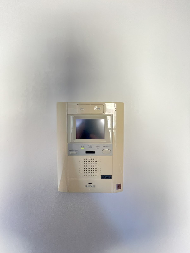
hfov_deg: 85.7
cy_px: 126
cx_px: 95
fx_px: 102
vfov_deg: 102.1
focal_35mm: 14
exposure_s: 1/50
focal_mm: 1.54
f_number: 2.4
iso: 400
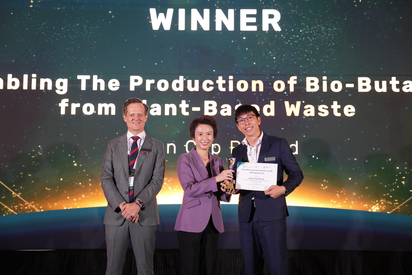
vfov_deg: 29.4
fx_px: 523
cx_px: 206
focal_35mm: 46
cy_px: 138
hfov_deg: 43.0
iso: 1600
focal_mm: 45.7
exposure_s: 1/160
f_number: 2.8
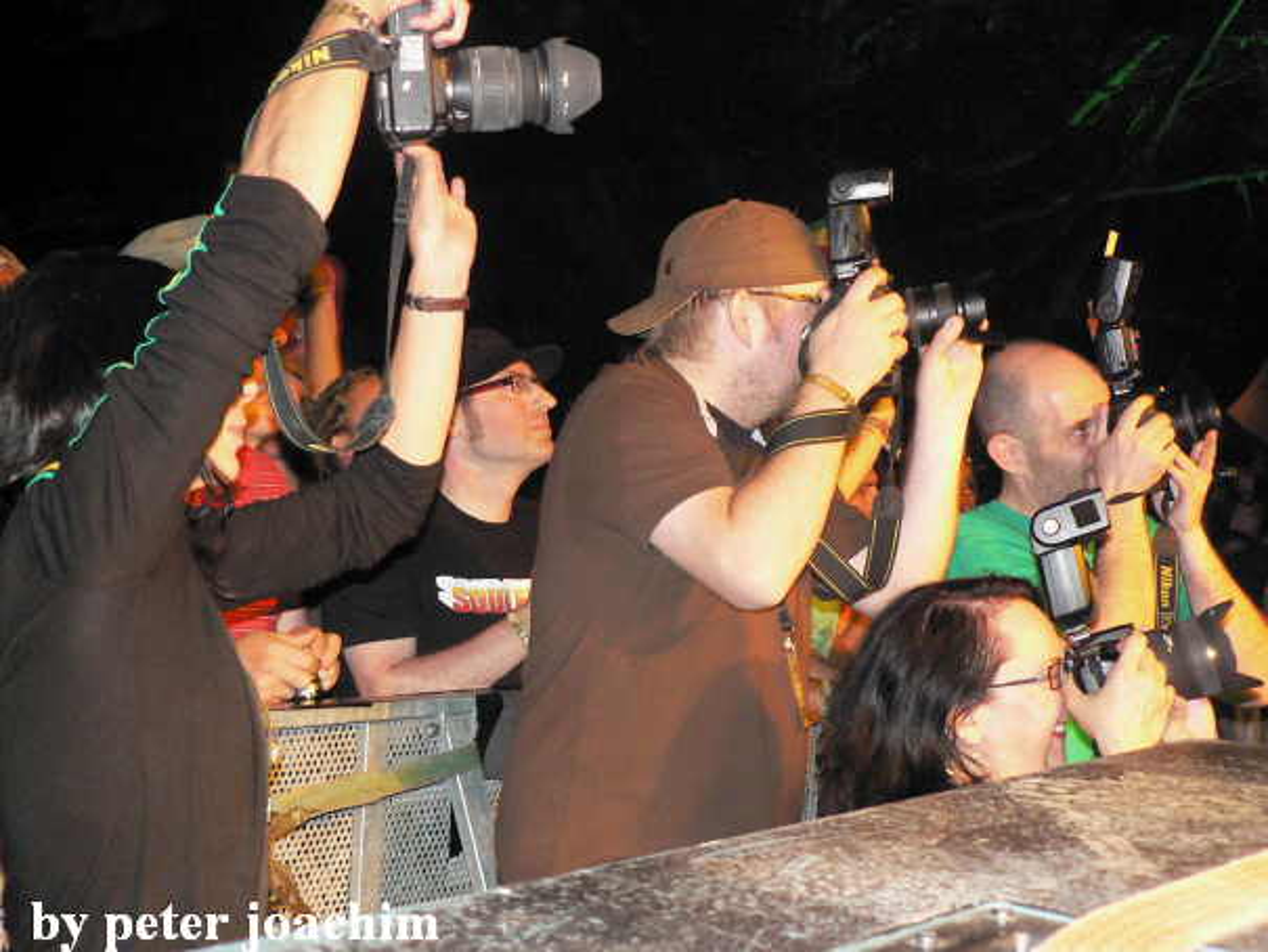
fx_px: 1869
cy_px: 476
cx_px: 634
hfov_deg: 37.5
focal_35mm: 51
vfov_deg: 28.6
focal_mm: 8.7
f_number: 2.8
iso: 400
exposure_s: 1/60
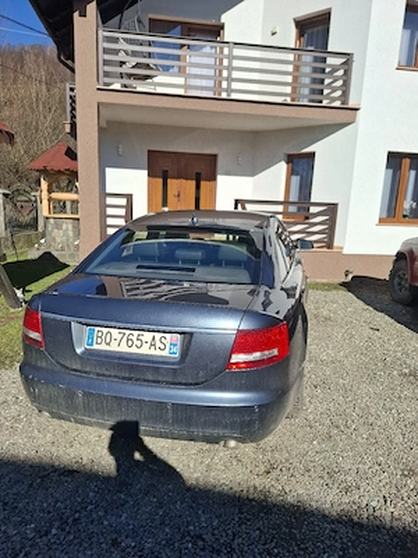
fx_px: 370
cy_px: 279
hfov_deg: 58.9
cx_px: 209
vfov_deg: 73.9
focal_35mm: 23
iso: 50
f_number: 1.8
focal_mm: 5.54
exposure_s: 1/3333
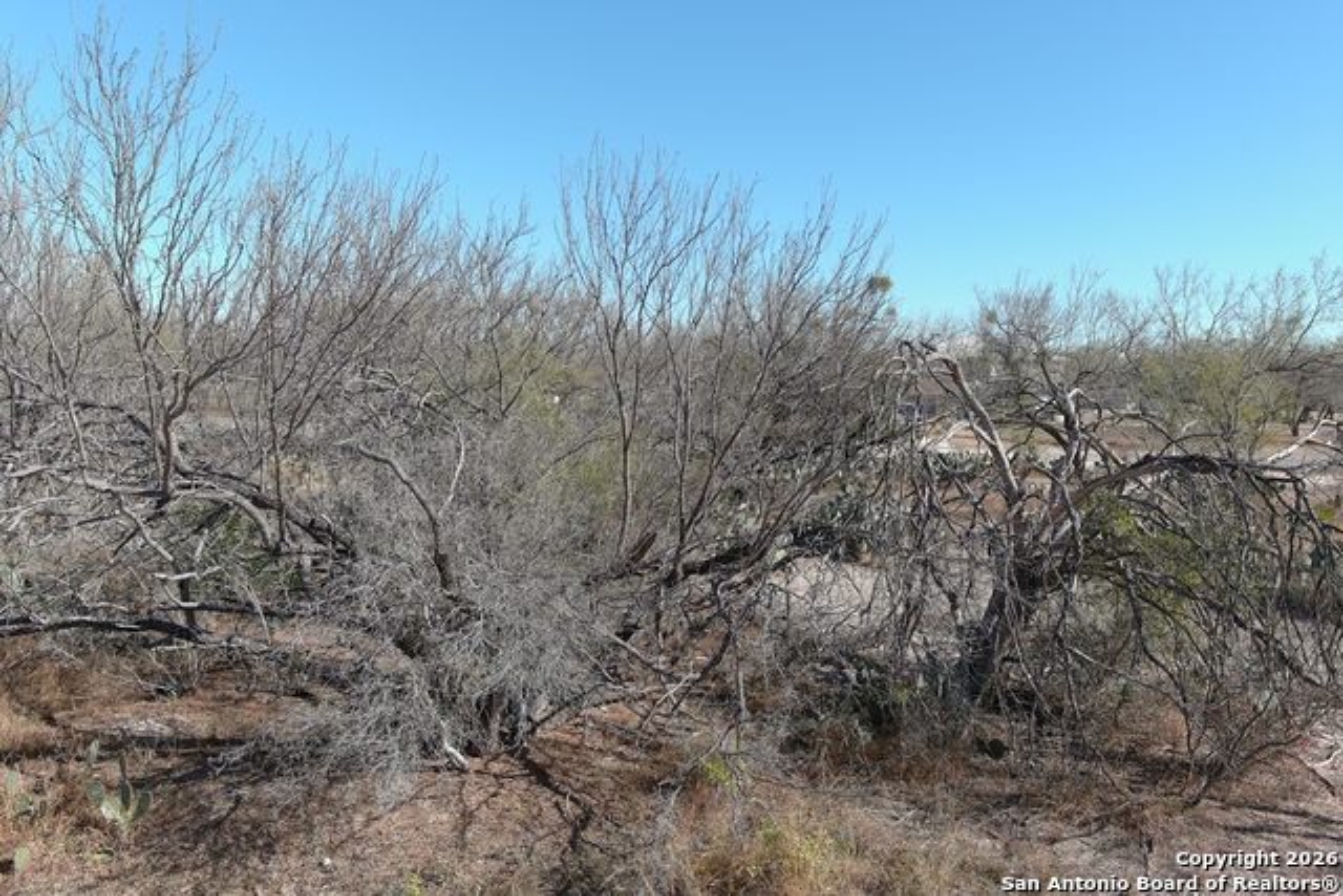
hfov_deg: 63.6
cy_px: 448
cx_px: 672
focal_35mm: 29
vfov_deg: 45.0
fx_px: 1082
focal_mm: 10.57
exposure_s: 1/800
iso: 100
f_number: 2.8
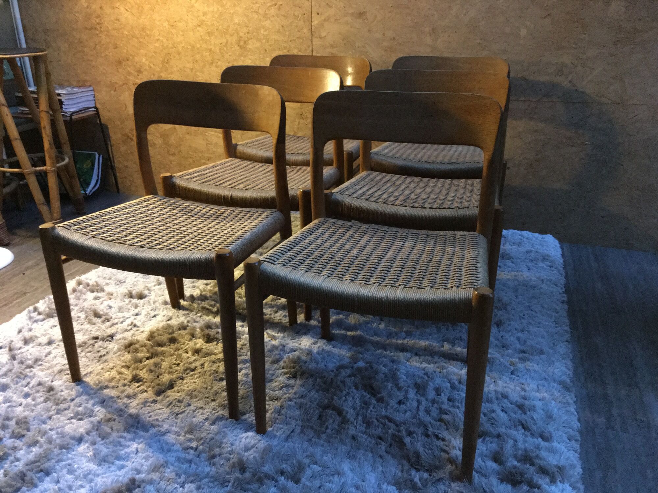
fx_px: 551
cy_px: 246
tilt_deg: -23.3
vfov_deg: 48.2
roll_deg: +0.3
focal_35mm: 29
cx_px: 329
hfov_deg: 61.7
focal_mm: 4.15
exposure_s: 1/17
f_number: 2.2
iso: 320
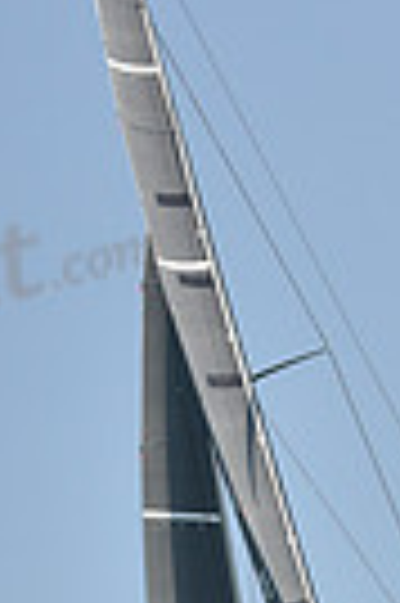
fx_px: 5079
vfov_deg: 6.7
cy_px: 900
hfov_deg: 4.5
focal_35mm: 304
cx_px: 393
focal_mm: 70
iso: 250
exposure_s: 1/800
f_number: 3.5
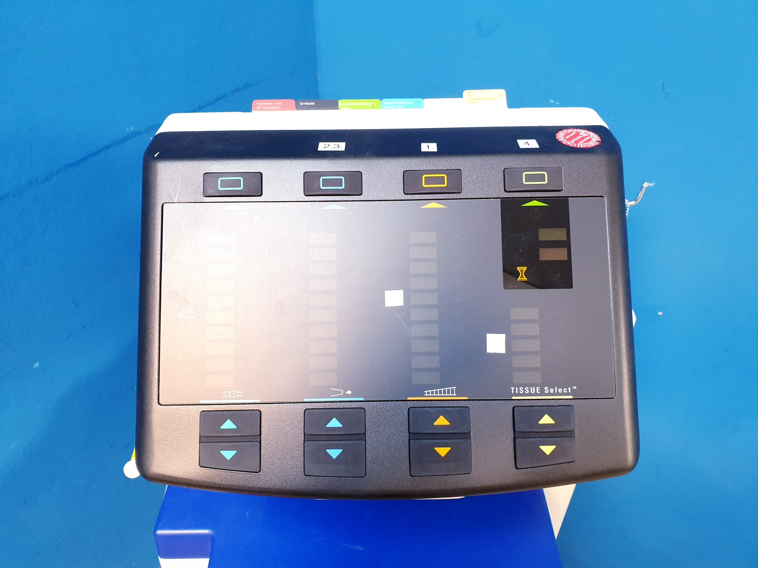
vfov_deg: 53.1
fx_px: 569
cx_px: 379
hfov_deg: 67.3
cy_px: 284
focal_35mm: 26
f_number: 2.4
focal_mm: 4.3
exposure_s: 1/33
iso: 320
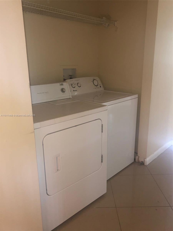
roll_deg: +0.5
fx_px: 187
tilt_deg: -16.7
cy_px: 116
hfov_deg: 49.7
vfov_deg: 63.4
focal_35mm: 28
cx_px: 86
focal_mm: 3.99
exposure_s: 1/5
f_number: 1.8
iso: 64
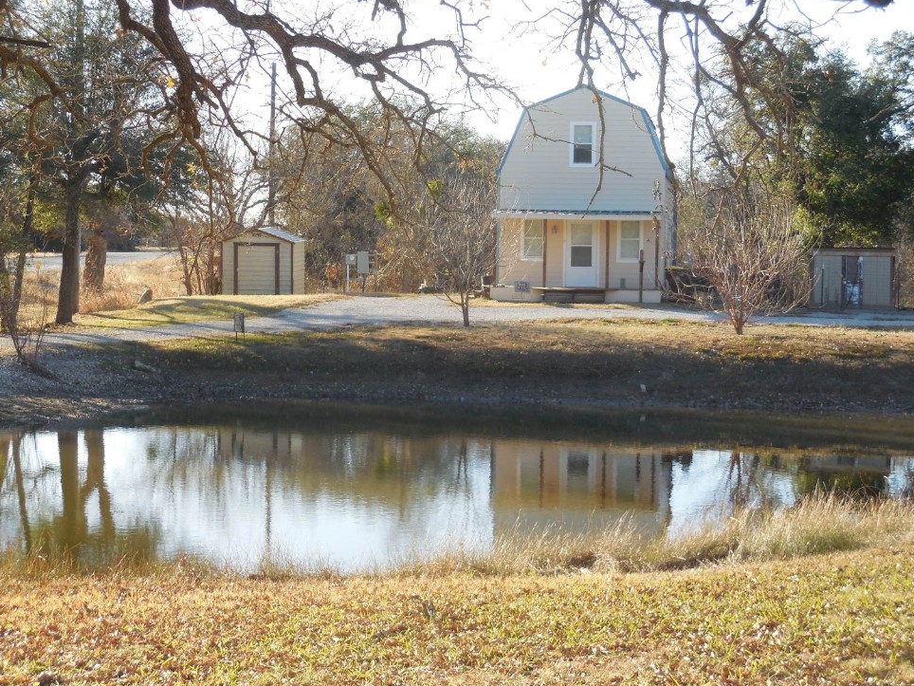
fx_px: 2271
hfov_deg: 22.8
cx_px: 484
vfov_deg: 17.2
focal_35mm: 86
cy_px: 345
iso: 125
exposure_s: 1/200
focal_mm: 14.5
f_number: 4.6
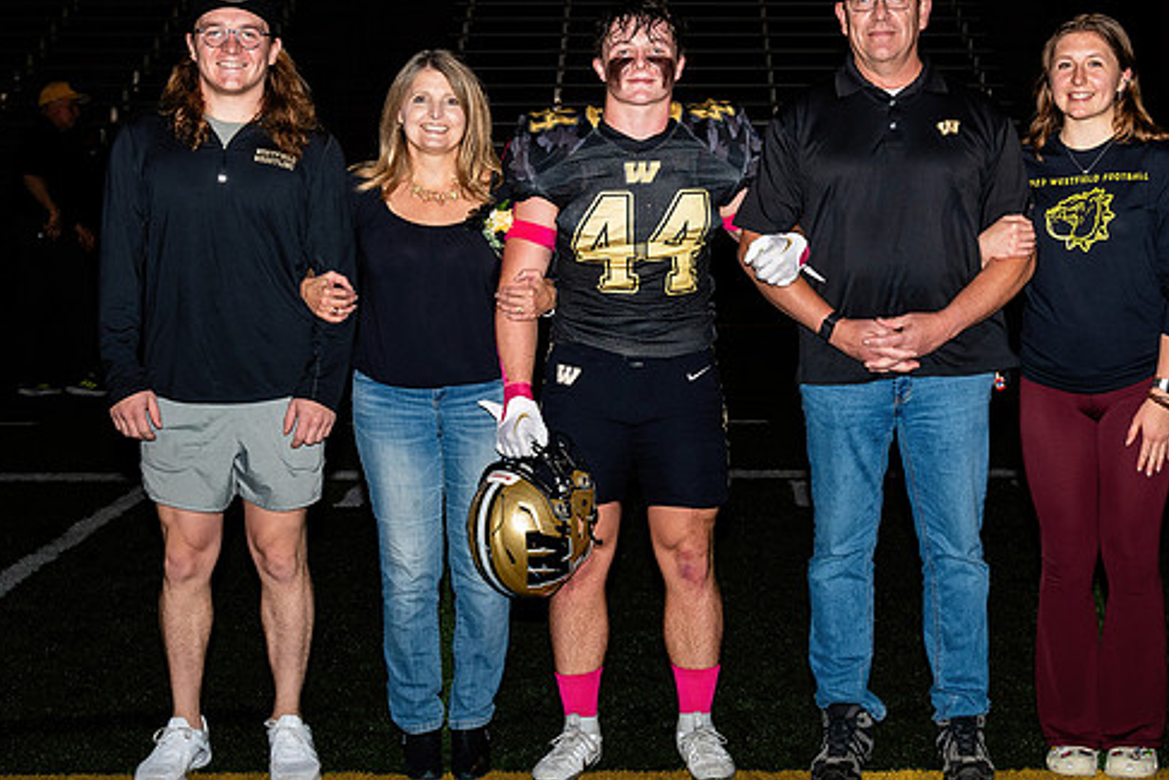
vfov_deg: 20.3
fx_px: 2176
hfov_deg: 30.0
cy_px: 346
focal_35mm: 67
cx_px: 716
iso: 320
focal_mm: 31
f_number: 5
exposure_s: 1/200
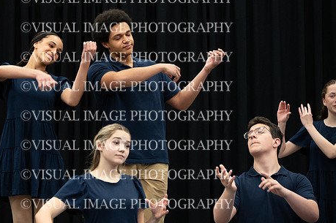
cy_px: 101
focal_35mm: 187
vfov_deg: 7.3
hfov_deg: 11.0
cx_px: 127
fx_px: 1743
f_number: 6.3
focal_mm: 148
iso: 6400
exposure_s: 1/100
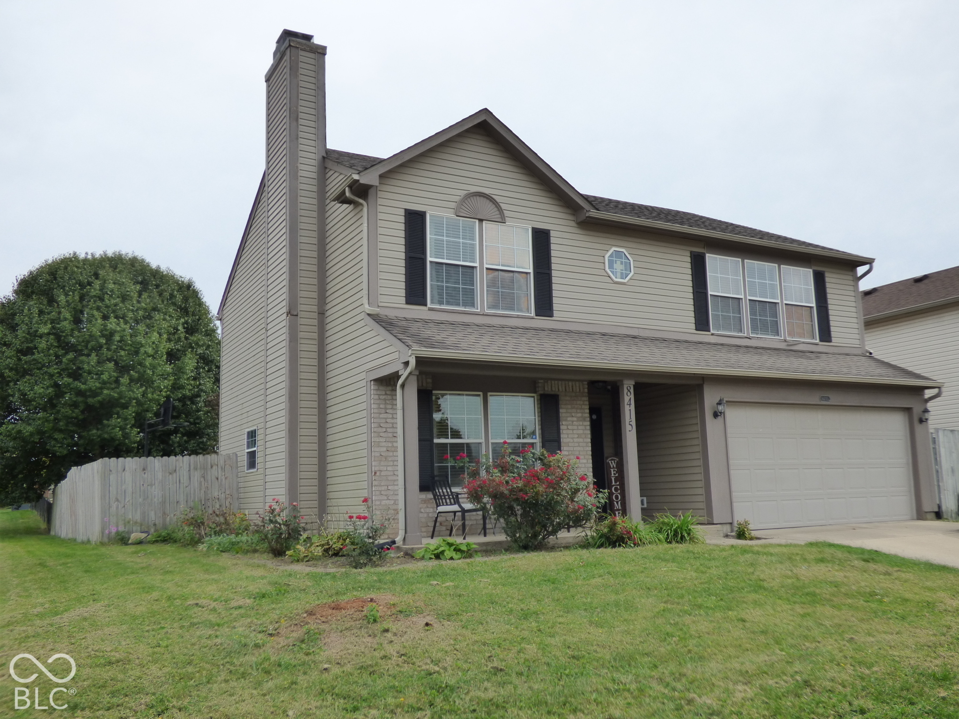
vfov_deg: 45.4
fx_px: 859
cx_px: 480
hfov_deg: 58.4
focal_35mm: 31
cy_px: 360
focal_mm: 5.53
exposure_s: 1/1000
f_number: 3.3
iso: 200
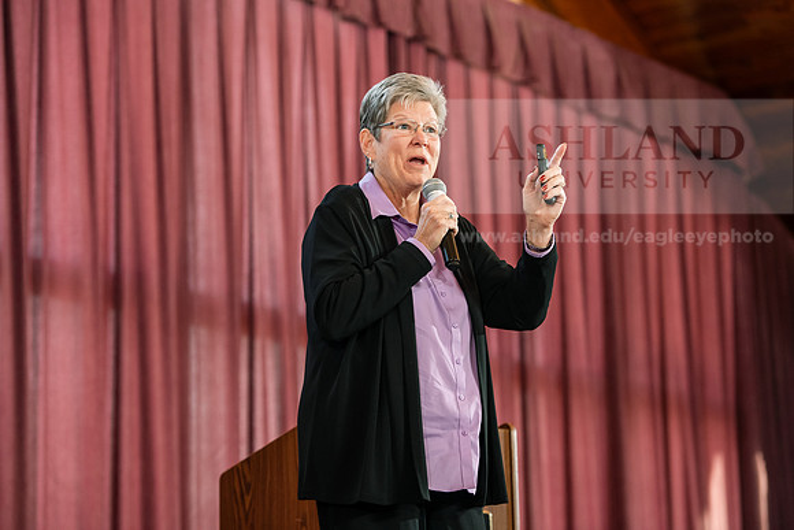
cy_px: 265
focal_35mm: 110
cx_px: 397
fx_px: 2427
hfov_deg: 18.6
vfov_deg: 12.5
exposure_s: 1/200
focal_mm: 110
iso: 1600
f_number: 3.5
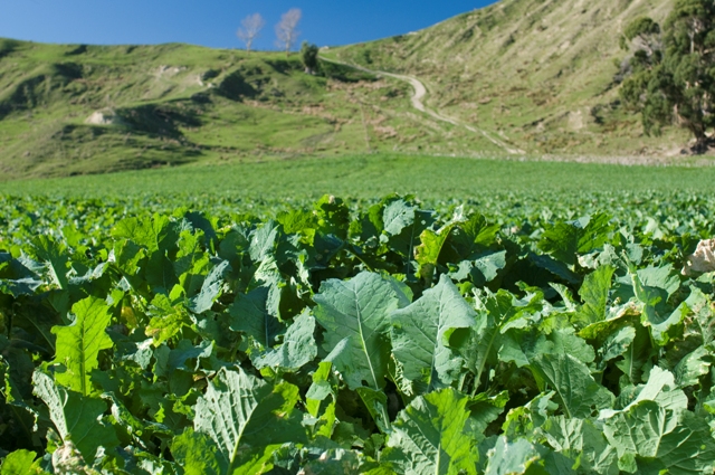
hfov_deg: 37.9
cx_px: 358
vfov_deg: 25.7
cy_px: 238
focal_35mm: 52
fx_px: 1041
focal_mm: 35
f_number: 6.3
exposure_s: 1/80
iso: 100
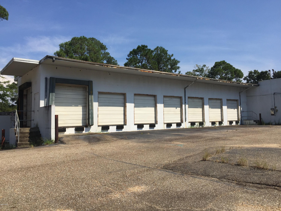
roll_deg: -0.7
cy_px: 106
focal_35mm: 29
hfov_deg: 61.7
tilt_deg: +3.3
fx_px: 235
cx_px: 140
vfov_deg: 48.2
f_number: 2.2
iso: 32
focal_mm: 4.15
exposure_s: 1/3300
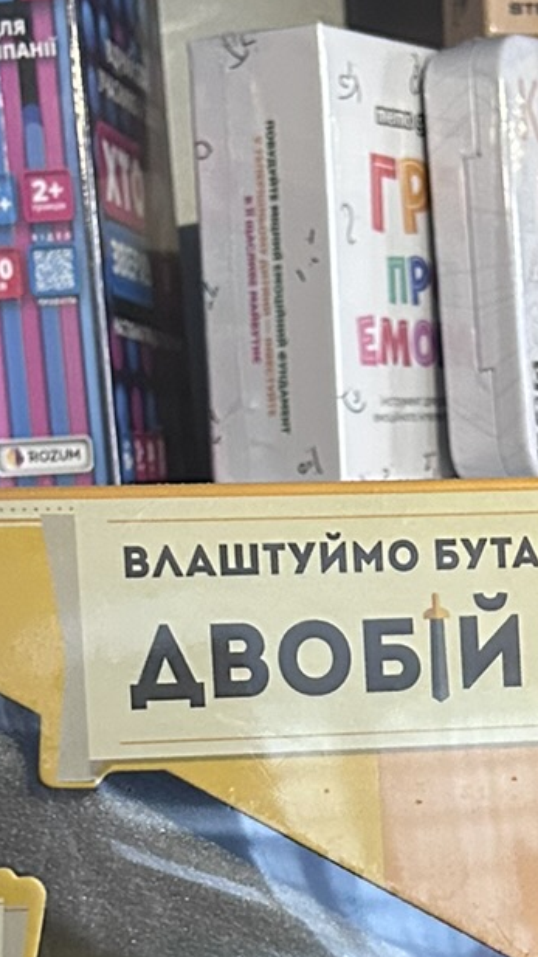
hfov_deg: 12.8
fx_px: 2384
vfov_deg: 22.2
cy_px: 841
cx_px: 491
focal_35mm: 94
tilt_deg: -8.7
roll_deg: +3.8
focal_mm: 5.7
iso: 500
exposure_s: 1/60
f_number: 1.5
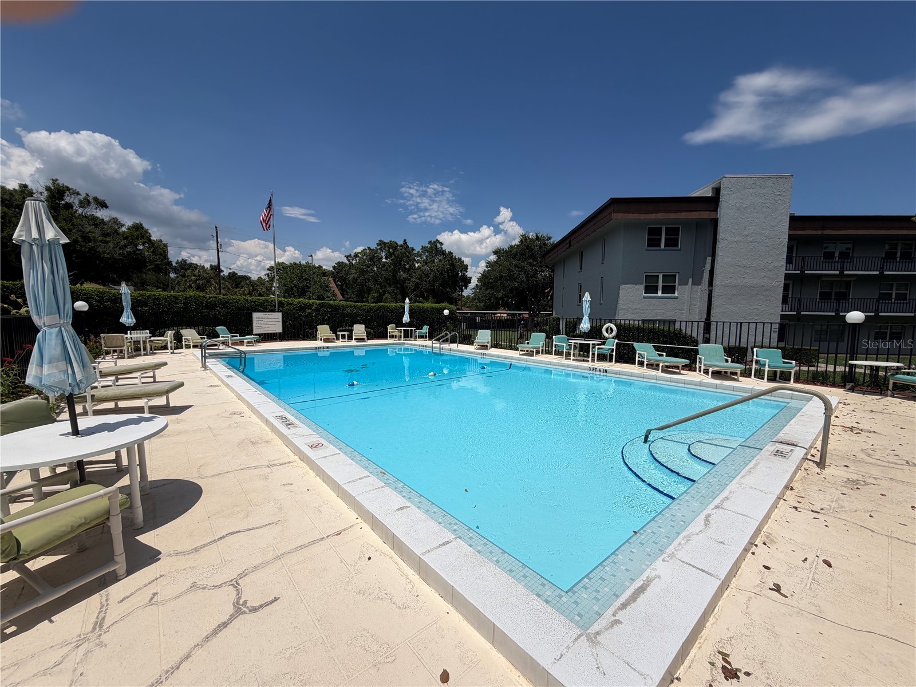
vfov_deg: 85.7
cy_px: 344
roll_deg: -0.6
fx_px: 370
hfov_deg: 102.1
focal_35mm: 14
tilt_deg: -4.2
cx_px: 458
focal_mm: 2.22
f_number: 2.2
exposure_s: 1/2717
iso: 20
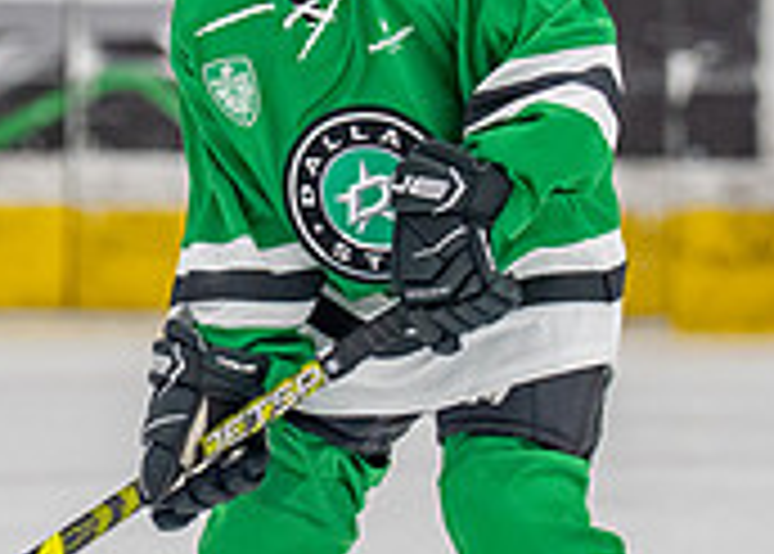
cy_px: 276
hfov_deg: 2.2
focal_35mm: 921
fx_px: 20254
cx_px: 260
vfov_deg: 1.6
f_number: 2.8
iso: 1000
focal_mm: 178
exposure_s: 1/1250
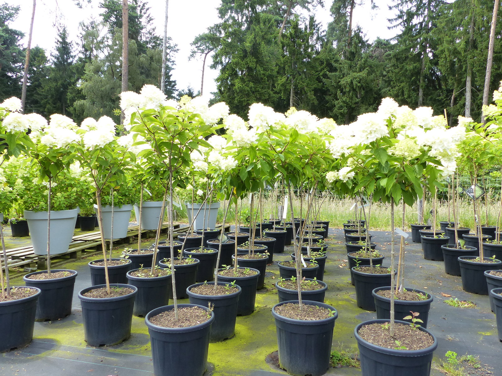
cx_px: 251
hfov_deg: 69.4
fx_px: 363
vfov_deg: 54.9
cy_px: 188
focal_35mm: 25
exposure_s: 1/200
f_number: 4
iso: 160
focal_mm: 4.5
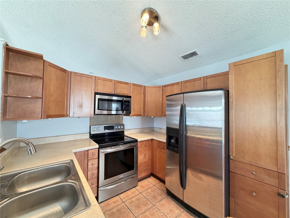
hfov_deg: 102.1
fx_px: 117
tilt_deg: +1.5
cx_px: 145
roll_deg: -0.6
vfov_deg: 85.7
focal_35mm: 14
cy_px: 109
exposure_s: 1/60
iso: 400
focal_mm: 2.22
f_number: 2.2
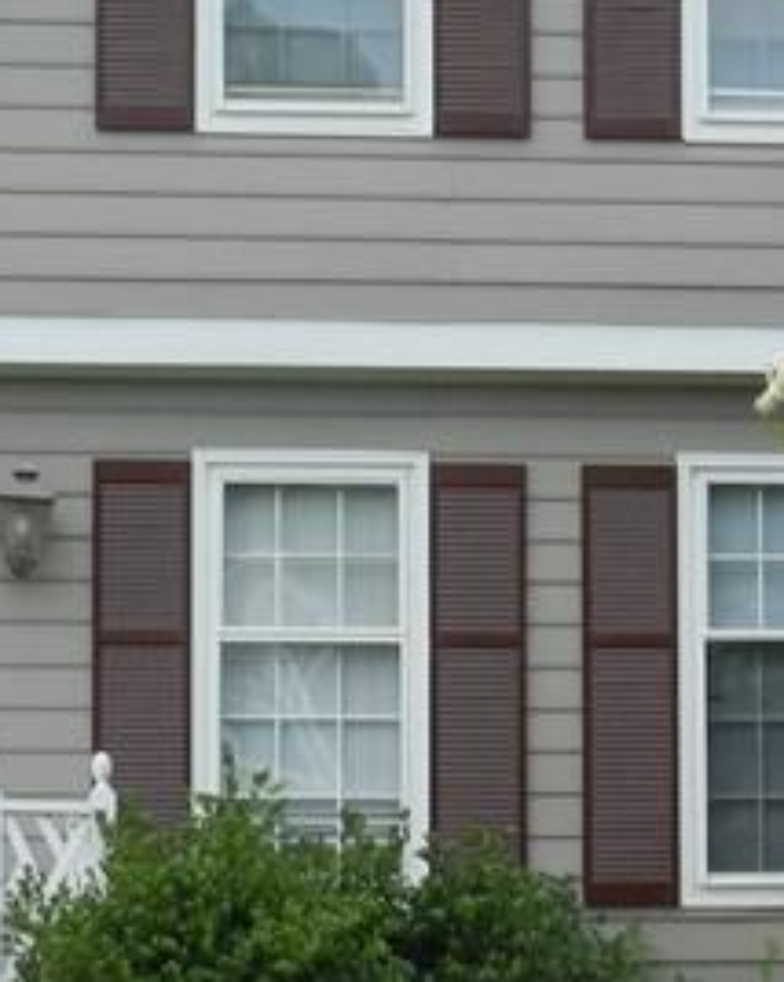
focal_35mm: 198
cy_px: 491
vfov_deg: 9.8
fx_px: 5749
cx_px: 1125
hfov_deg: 7.7
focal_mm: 9.4
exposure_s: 1/400
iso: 160
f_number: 4.4
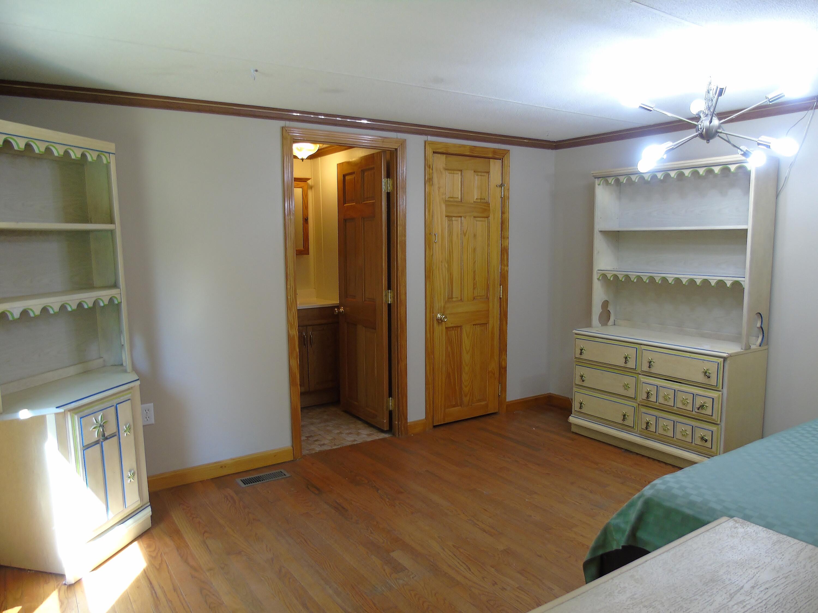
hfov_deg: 69.4
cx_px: 409
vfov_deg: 54.9
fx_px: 591
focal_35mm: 25
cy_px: 306
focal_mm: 4.4
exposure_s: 1/30
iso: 100
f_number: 3.4
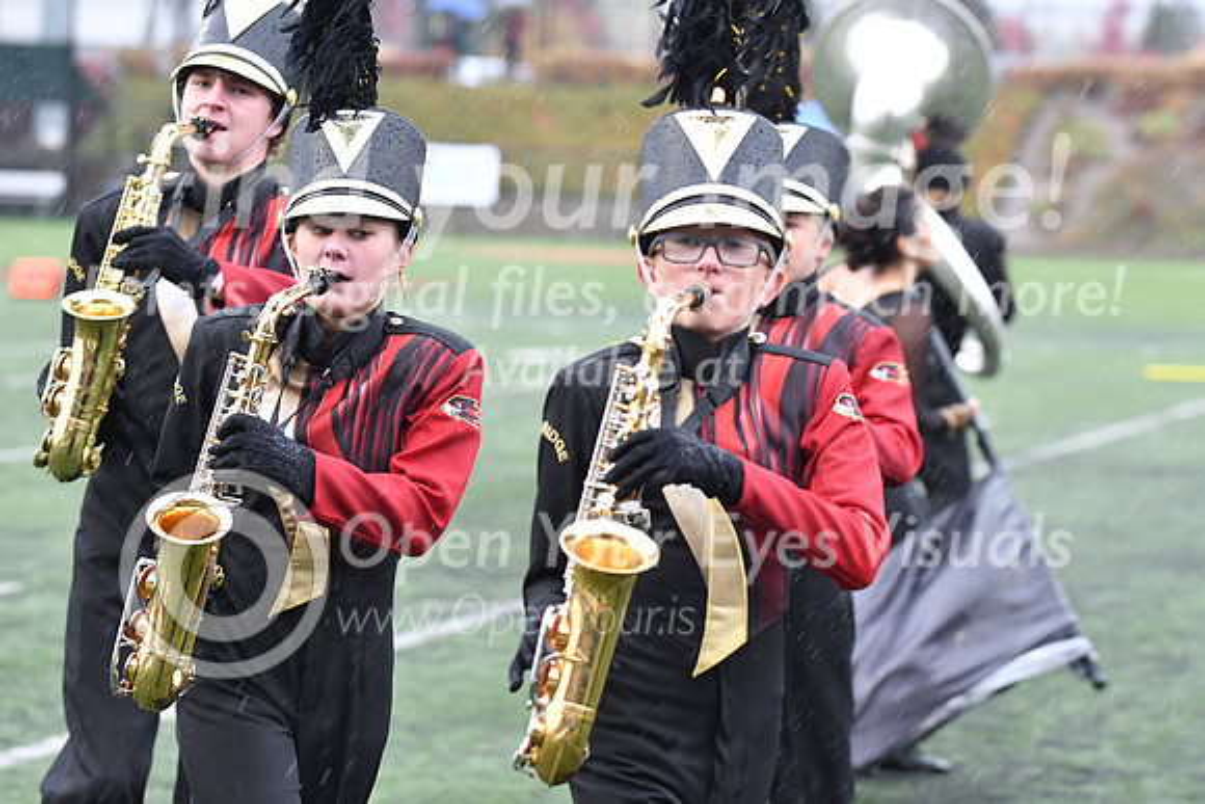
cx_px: 602
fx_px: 5524
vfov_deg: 8.3
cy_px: 402
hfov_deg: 12.4
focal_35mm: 165
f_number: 4
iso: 1000
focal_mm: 110
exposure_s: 1/320
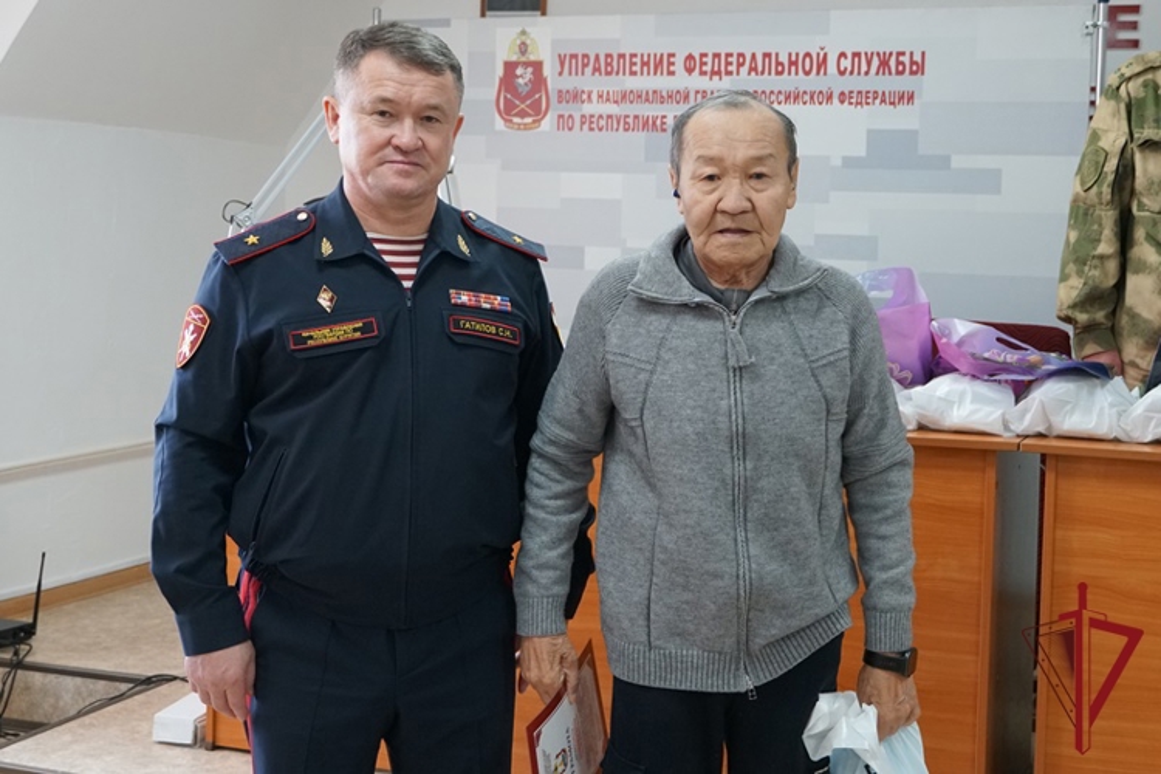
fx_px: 1403
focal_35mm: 44
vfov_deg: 30.8
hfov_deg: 45.0
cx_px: 580
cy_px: 387
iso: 1600
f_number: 4.5
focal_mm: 29
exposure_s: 1/160
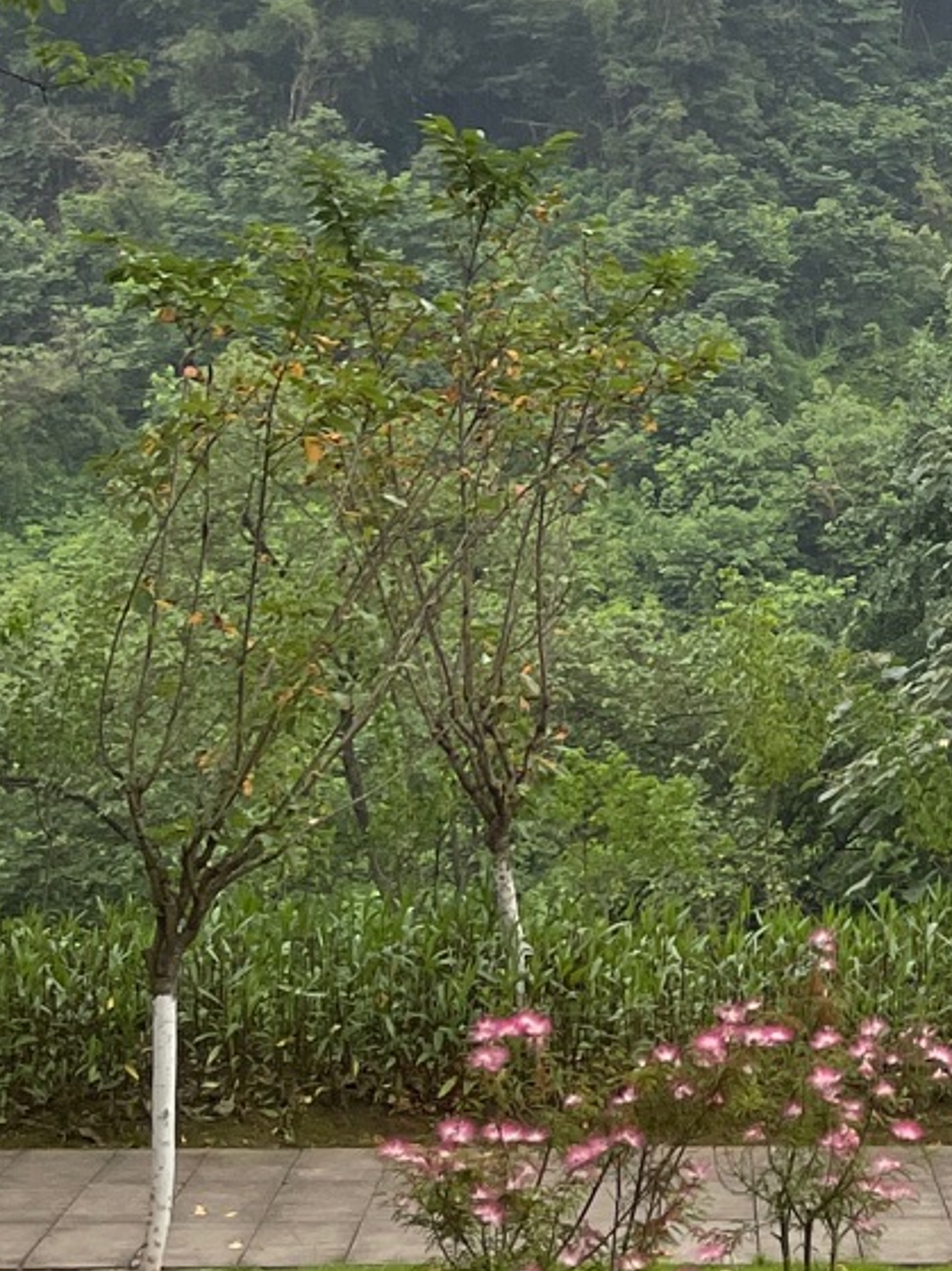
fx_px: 3412
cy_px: 0
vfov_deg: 20.4
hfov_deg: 15.2
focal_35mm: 93
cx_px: 1202
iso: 64
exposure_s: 1/121
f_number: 1.6
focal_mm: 5.1
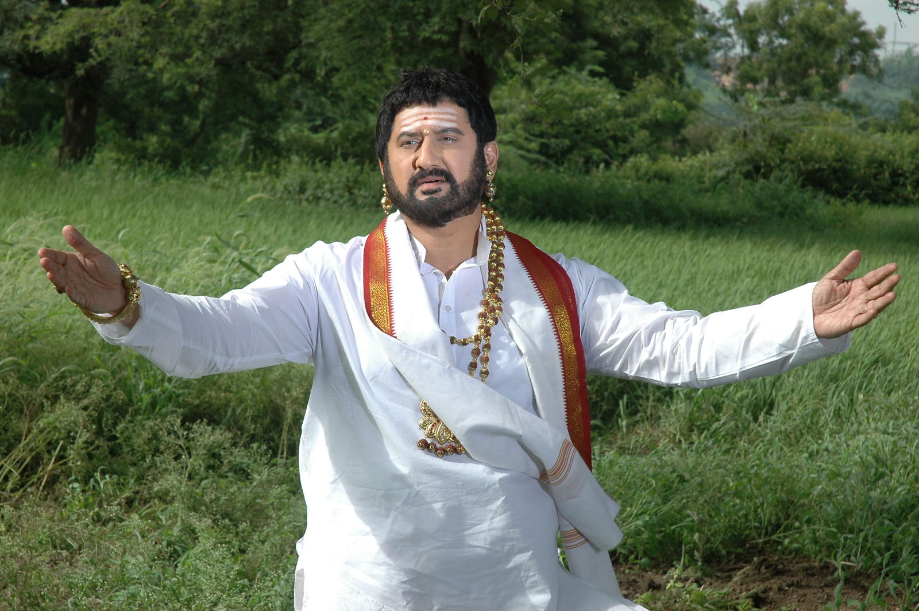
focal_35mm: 105
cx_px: 460
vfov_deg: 13.0
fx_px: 2678
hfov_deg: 19.5
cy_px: 306
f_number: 10
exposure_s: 1/250
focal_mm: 70
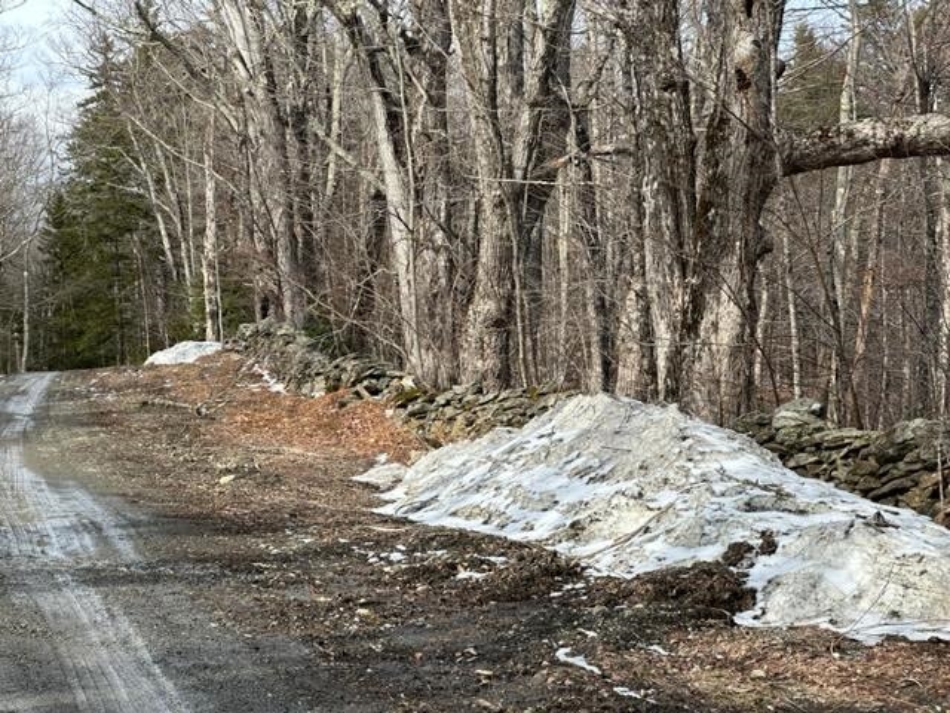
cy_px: 356
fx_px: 2113
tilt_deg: +2.1
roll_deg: +3.2
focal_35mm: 77
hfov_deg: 25.3
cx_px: 475
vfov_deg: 19.1
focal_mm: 9
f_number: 2.8
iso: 32
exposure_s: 1/359
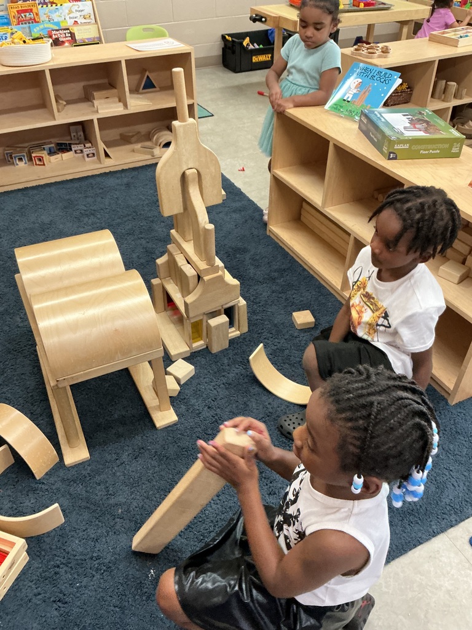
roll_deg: +0.1
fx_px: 527
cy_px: 315
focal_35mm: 29
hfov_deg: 48.2
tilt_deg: -39.5
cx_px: 236
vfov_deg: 61.7
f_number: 1.8
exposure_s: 1/40
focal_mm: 3
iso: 250
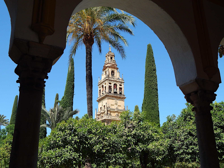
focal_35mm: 38
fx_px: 246
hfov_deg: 49.0
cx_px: 112
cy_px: 84
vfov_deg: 37.7
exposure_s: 1/1000
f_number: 3.4
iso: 125
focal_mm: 6.8
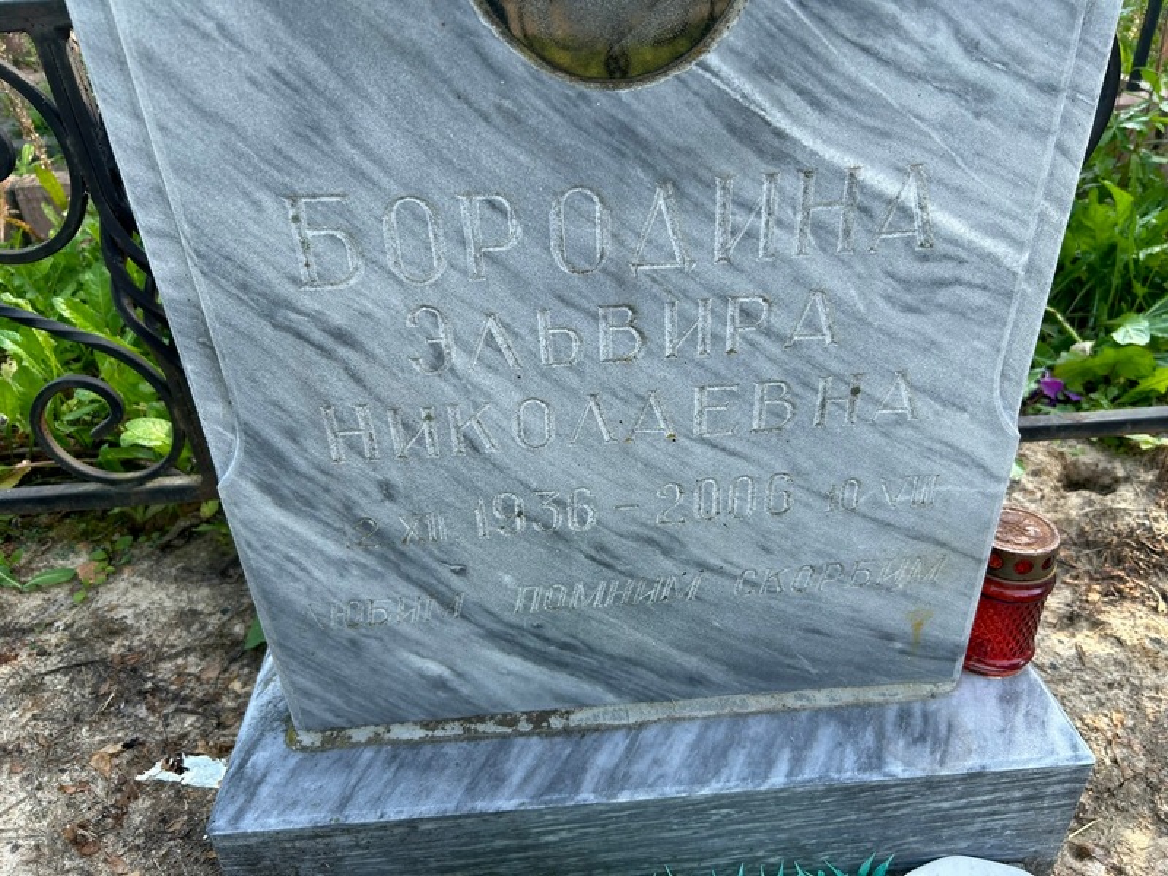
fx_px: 877
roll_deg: +4.0
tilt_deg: -32.8
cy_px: 438
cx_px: 584
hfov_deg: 67.3
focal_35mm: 26
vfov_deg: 53.1
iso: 40
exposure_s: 1/220
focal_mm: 5.7
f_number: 1.5
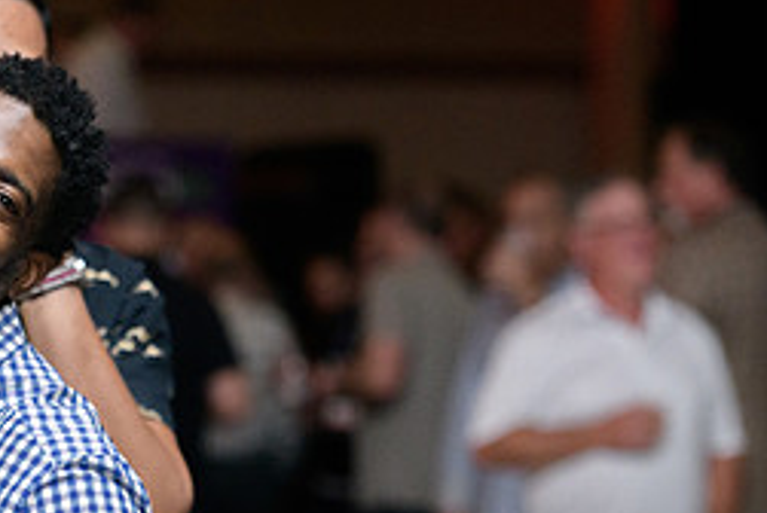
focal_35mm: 286
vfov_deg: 4.8
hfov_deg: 7.2
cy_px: 329
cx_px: 64
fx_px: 6100
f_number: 3.5
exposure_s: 1/250
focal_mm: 112
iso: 2000
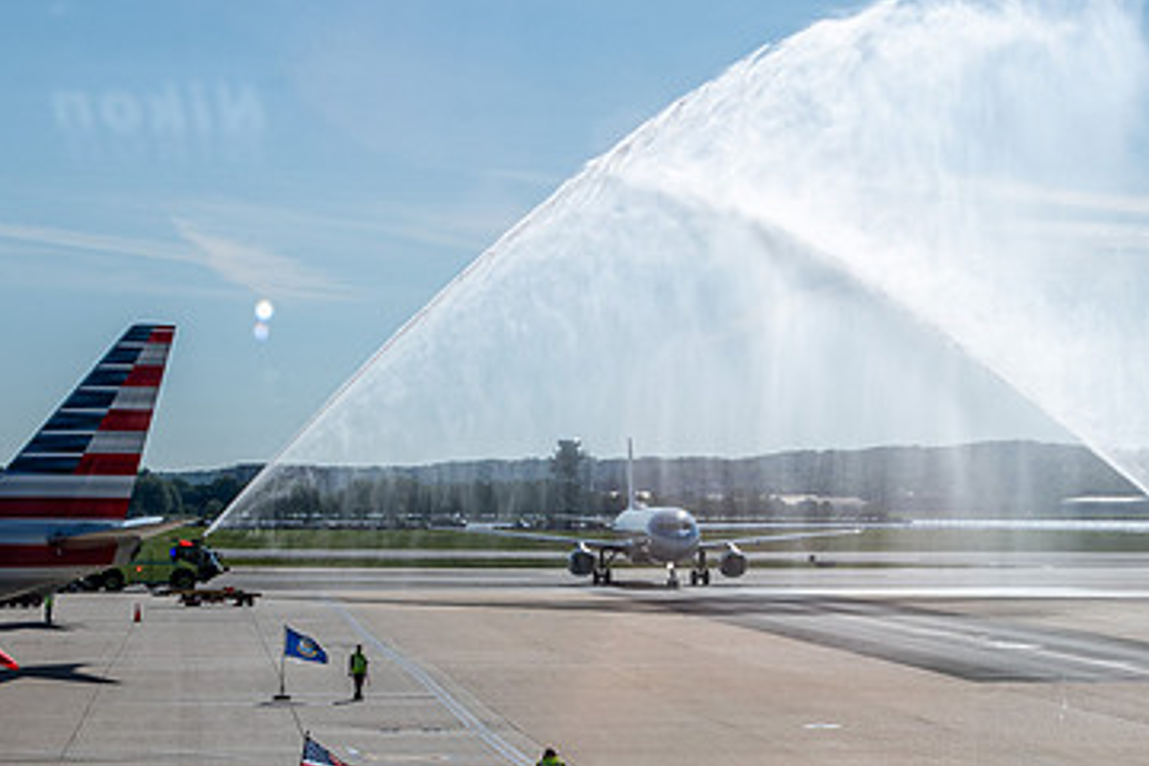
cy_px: 535
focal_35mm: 105
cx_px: 642
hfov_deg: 19.4
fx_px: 3351
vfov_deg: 13.0
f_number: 16
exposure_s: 1/125
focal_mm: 31
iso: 100
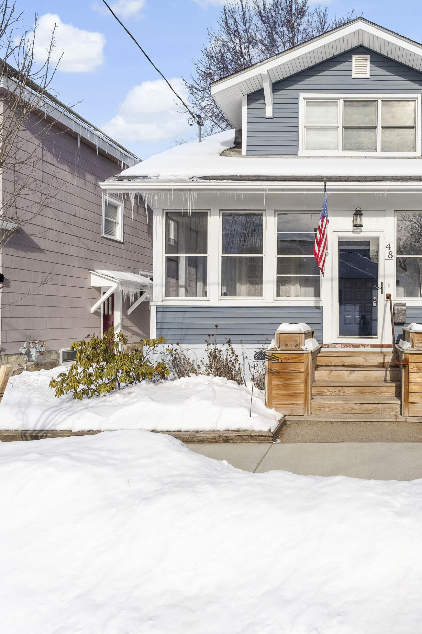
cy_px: 313
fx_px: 407
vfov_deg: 75.7
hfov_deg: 51.2
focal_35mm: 23
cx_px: 341
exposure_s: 1/8000
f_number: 6.3
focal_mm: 15.1
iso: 800
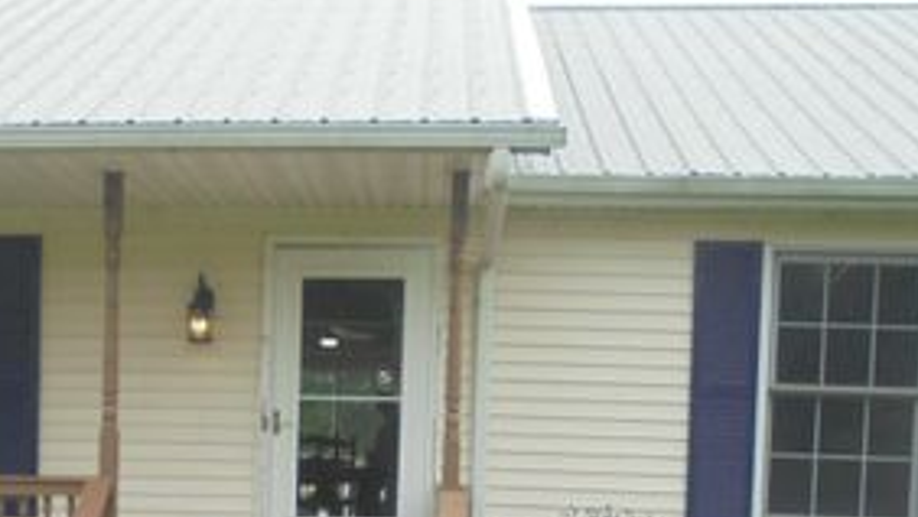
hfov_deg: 36.3
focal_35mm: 56
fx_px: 1364
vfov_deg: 20.6
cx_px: 231
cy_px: 554
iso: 100
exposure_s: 1/250
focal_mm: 5.3
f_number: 3.7
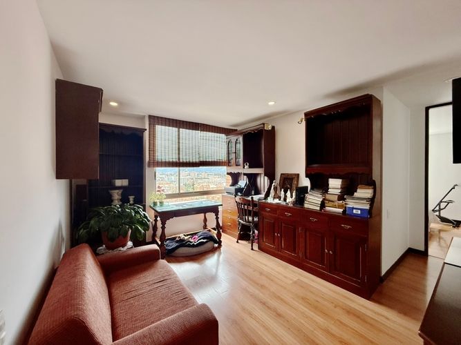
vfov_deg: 85.7
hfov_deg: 102.1
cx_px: 230
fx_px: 186
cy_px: 172
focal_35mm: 14
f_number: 2.2
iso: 100
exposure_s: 1/99
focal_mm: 2.22
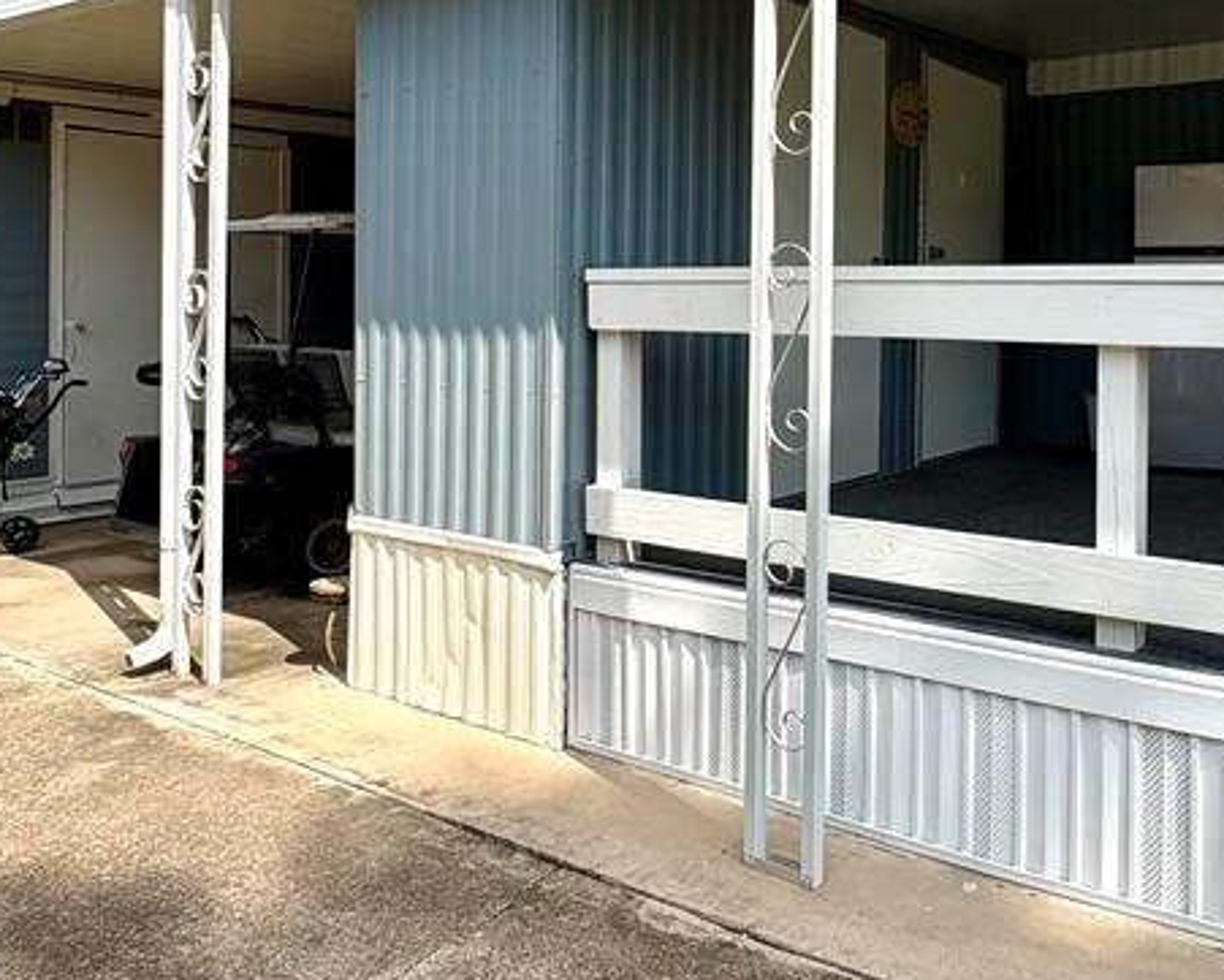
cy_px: 296
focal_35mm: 31
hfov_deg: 54.5
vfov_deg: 46.1
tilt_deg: -0.4
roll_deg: +0.1
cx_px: 917
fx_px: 1123
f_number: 2.2
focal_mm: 2.22
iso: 50
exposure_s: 1/1299
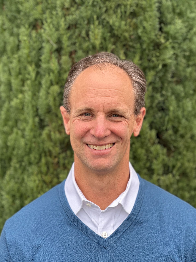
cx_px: 98
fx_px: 604
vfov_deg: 24.4
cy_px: 130
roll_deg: +0.4
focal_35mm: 80
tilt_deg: -6.4
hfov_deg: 18.4
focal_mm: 9
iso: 50
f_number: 2.8
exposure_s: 1/121
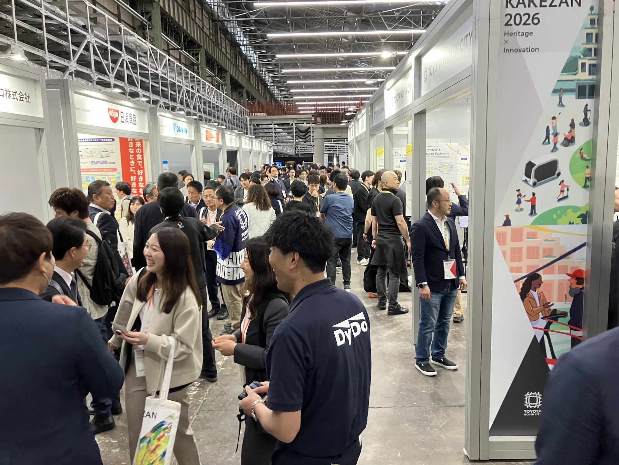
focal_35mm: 28
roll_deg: +1.6
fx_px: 501
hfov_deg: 63.4
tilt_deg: -8.7
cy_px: 232
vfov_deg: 49.7
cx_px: 310
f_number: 1.8
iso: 160
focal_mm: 3.99
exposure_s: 1/50
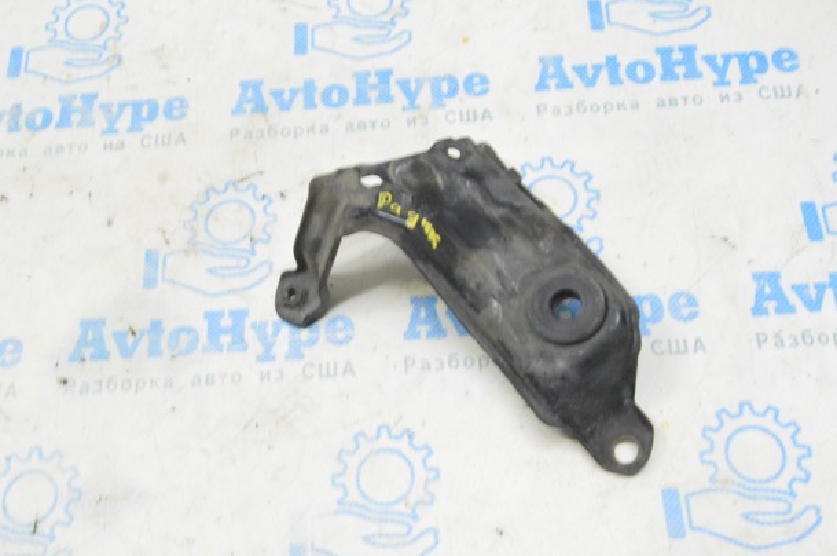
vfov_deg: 32.5
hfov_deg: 47.5
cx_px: 405
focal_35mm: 41
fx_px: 952
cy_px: 279
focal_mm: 26
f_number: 20
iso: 6400
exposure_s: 1/15
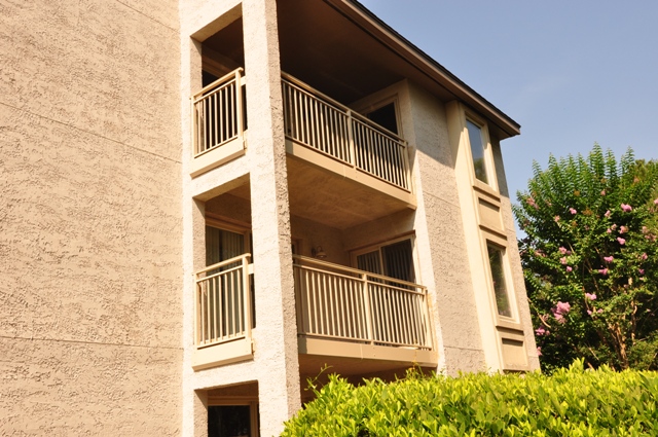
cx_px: 329
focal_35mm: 36
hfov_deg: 53.2
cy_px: 218
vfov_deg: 36.8
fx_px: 657
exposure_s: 1/250
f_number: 10
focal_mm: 24
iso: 200
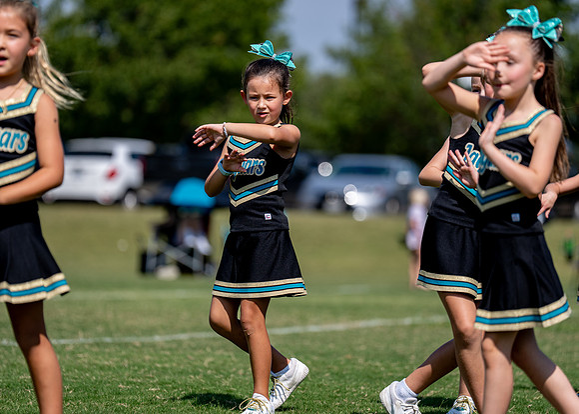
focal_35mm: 204
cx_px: 292
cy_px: 190
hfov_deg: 9.9
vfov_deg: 7.1
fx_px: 3350
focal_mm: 170
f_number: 2.8
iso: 100
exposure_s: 1/2500
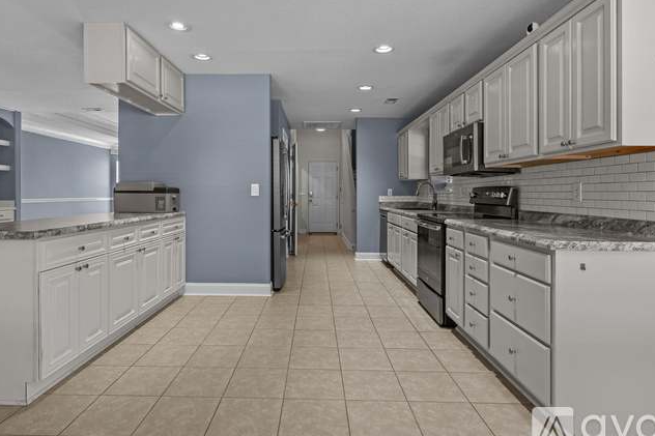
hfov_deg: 86.9
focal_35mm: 19
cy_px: 190
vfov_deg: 64.3
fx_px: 346
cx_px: 311
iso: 640
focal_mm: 16
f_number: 8
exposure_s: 1/15
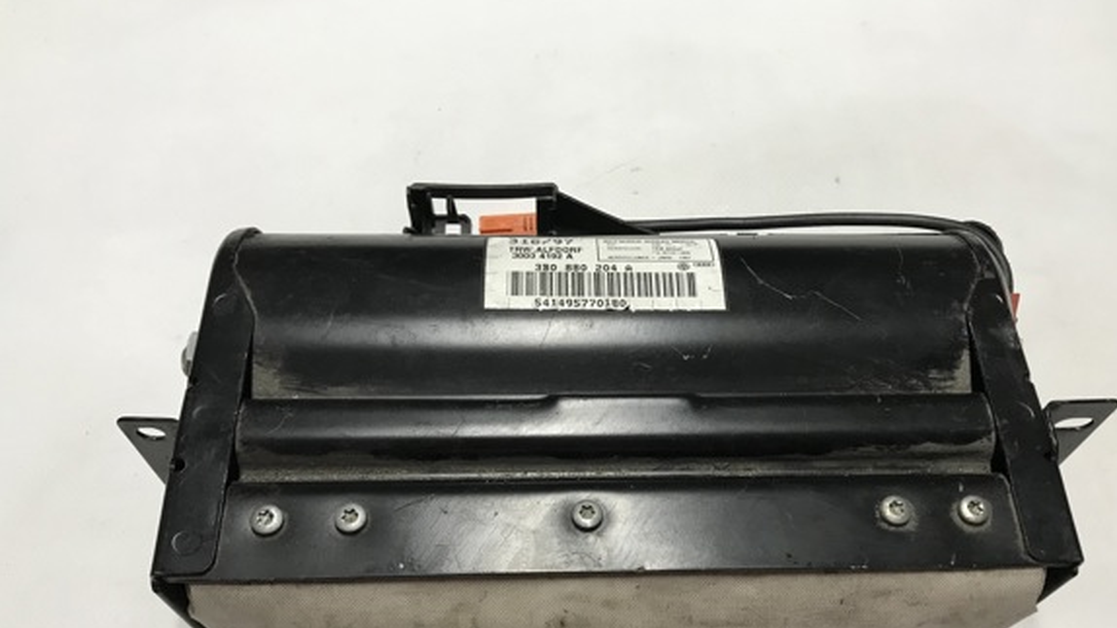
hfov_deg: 57.9
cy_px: 452
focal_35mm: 34
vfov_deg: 34.1
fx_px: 1007
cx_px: 607
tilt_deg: -68.5
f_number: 1.8
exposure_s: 1/33
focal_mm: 3.99
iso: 32
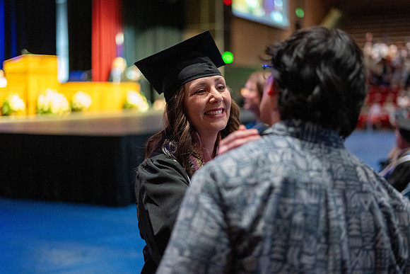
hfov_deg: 39.6
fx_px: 570
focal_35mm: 50
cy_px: 137
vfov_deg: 27.0
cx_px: 205
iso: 6400
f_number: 1.8
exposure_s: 1/160
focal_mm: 50
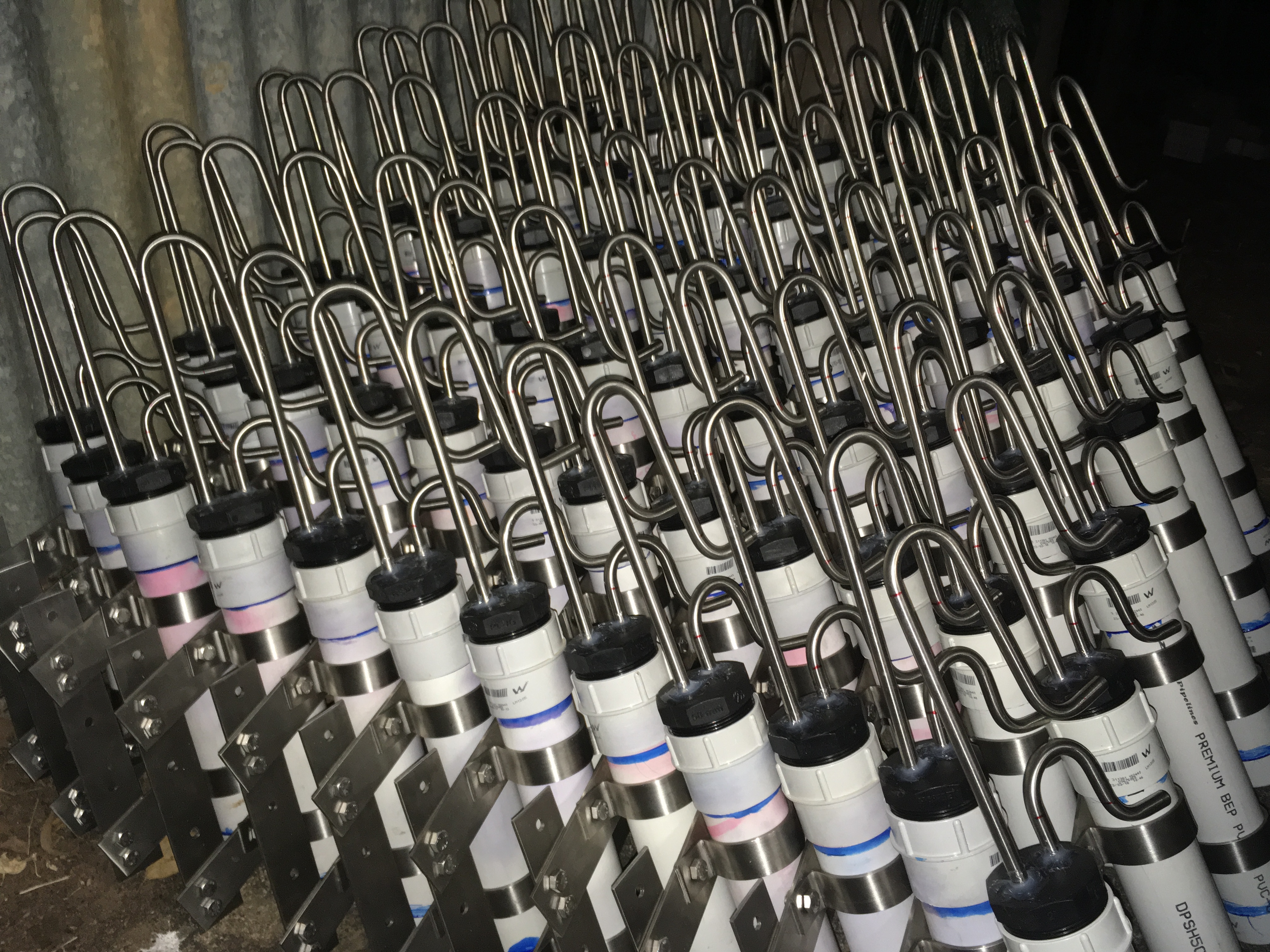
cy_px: 476
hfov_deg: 61.7
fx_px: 1064
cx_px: 635
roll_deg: -2.1
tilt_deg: -28.6
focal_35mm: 29
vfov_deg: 48.2
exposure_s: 1/17
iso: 80
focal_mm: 4.15
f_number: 2.2
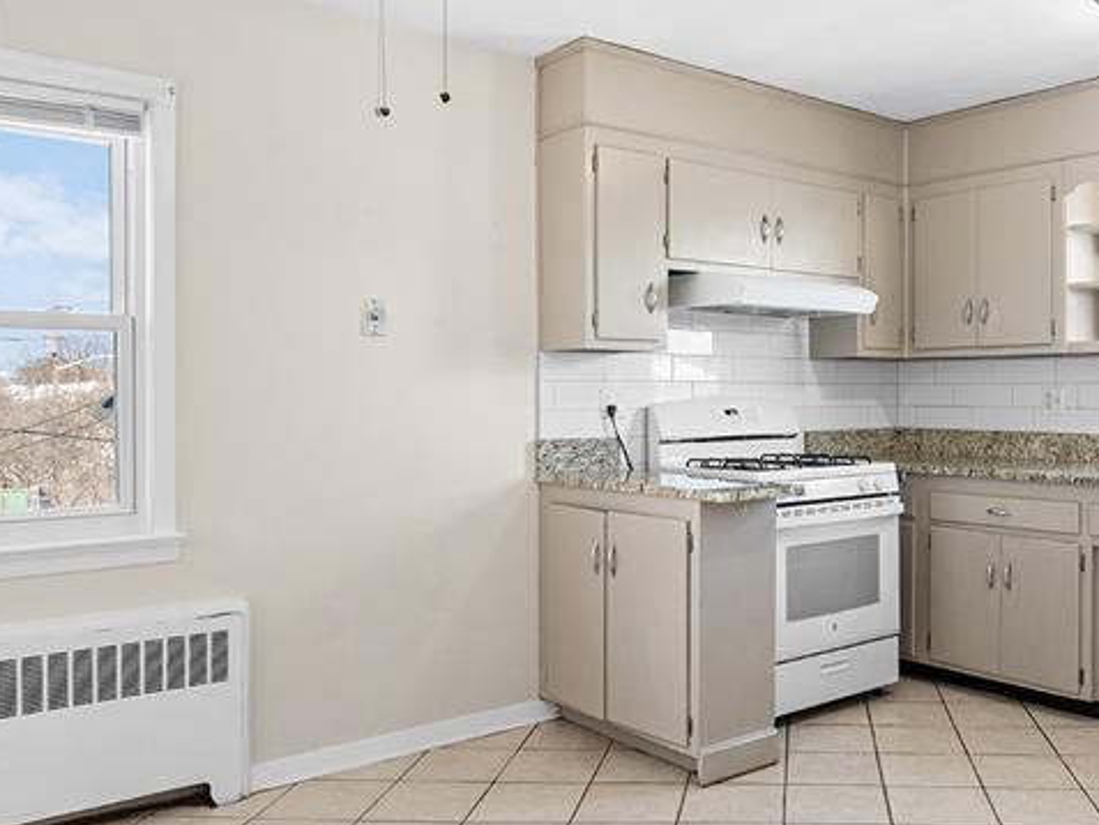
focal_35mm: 33
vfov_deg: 43.0
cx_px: 765
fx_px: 1048
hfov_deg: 53.8
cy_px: 417
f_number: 8
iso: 250
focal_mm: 16
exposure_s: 1/15
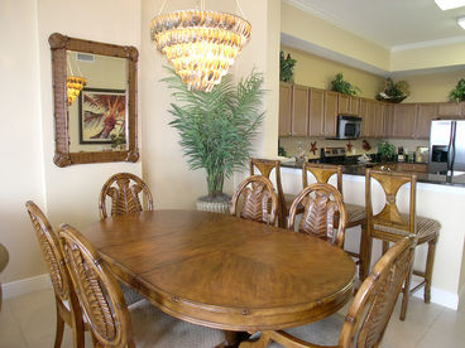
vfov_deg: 37.7
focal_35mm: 38
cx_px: 232
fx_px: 510
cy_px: 174
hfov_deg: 49.0
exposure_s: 1/12.8
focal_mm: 8
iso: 200
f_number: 2.8
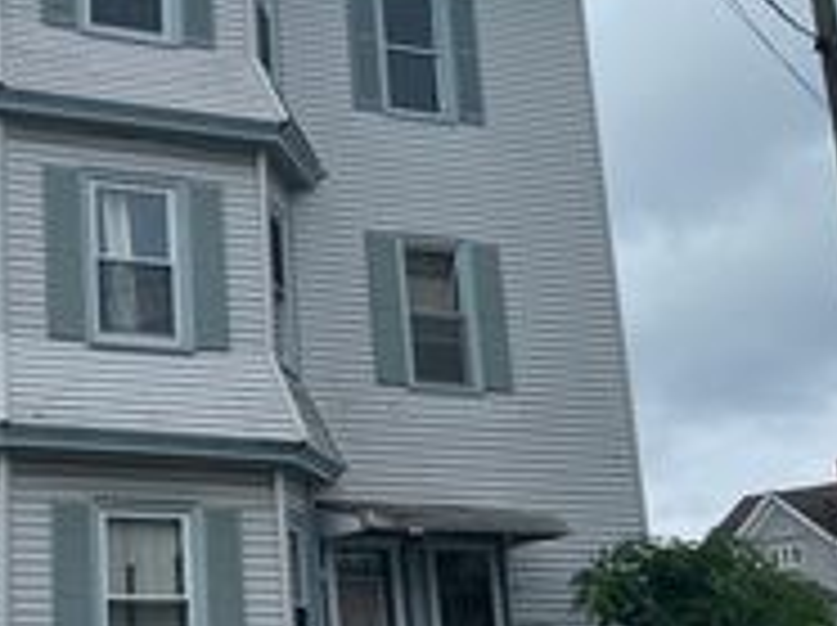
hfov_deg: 26.6
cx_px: 36
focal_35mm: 70
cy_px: 218
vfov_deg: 20.9
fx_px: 1690
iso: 50
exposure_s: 1/8696
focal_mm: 5.7
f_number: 1.5
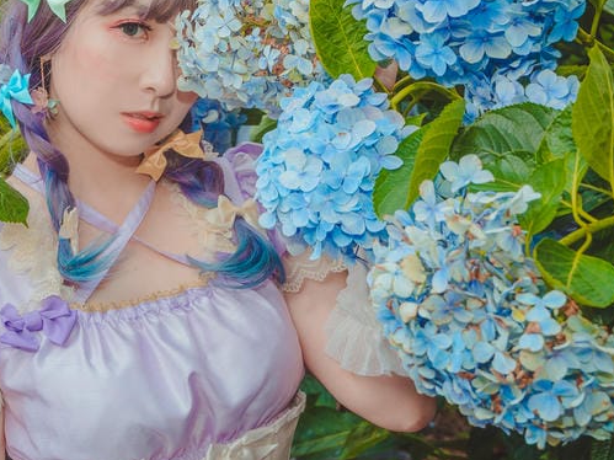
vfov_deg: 18.1
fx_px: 1436
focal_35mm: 81
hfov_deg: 23.7
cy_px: 133
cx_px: 110
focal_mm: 35
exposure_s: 1/200
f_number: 5.6
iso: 250
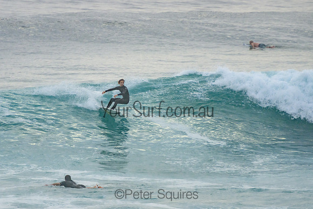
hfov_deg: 3.9
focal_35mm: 522
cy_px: 95
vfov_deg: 2.6
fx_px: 4539
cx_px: 119
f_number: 5.6
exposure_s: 1/1250
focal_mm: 380
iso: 500
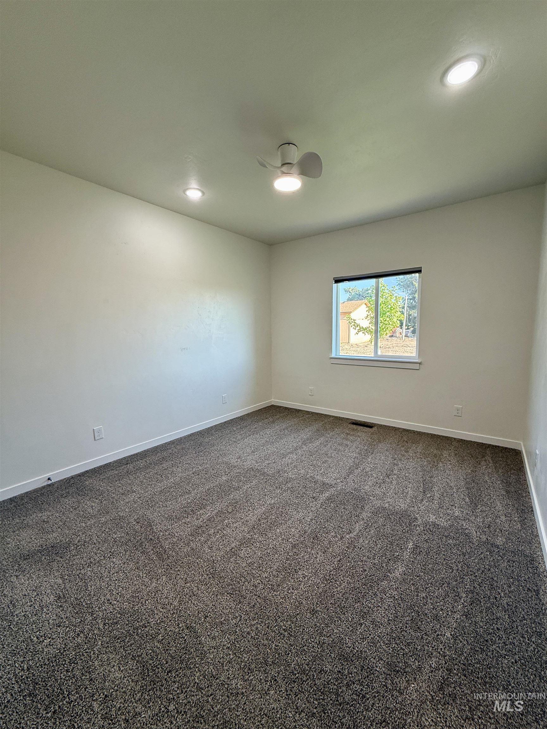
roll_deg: +1.0
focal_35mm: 14
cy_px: 364
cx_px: 274
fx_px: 295
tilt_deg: -6.2
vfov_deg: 102.1
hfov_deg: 85.7
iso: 125
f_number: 2.2
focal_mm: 2.22
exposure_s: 1/120
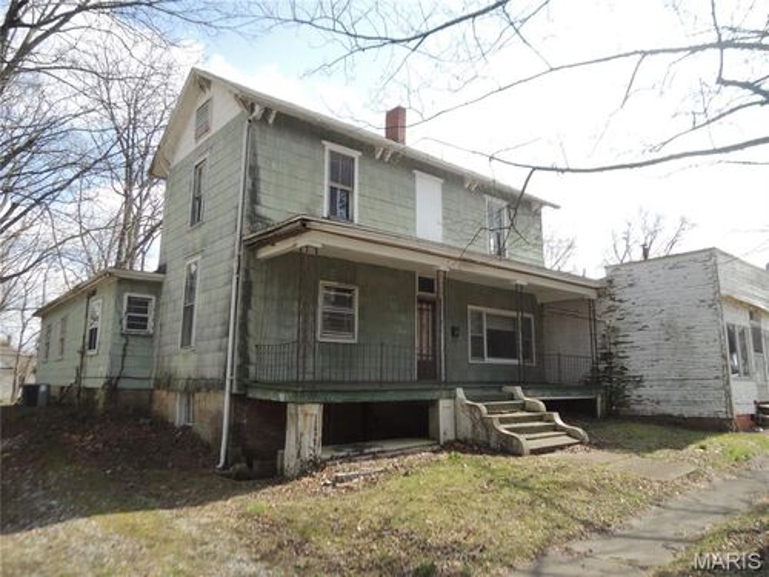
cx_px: 384
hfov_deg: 71.6
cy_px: 288
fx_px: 533
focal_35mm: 24
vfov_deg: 56.8
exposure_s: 1/640
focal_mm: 4.3
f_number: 2.8
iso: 100
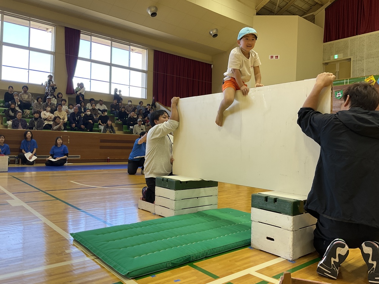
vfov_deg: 48.2
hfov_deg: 61.7
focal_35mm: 29
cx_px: 190
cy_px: 142
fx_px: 318
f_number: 1.8
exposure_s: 1/122
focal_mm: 3
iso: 50
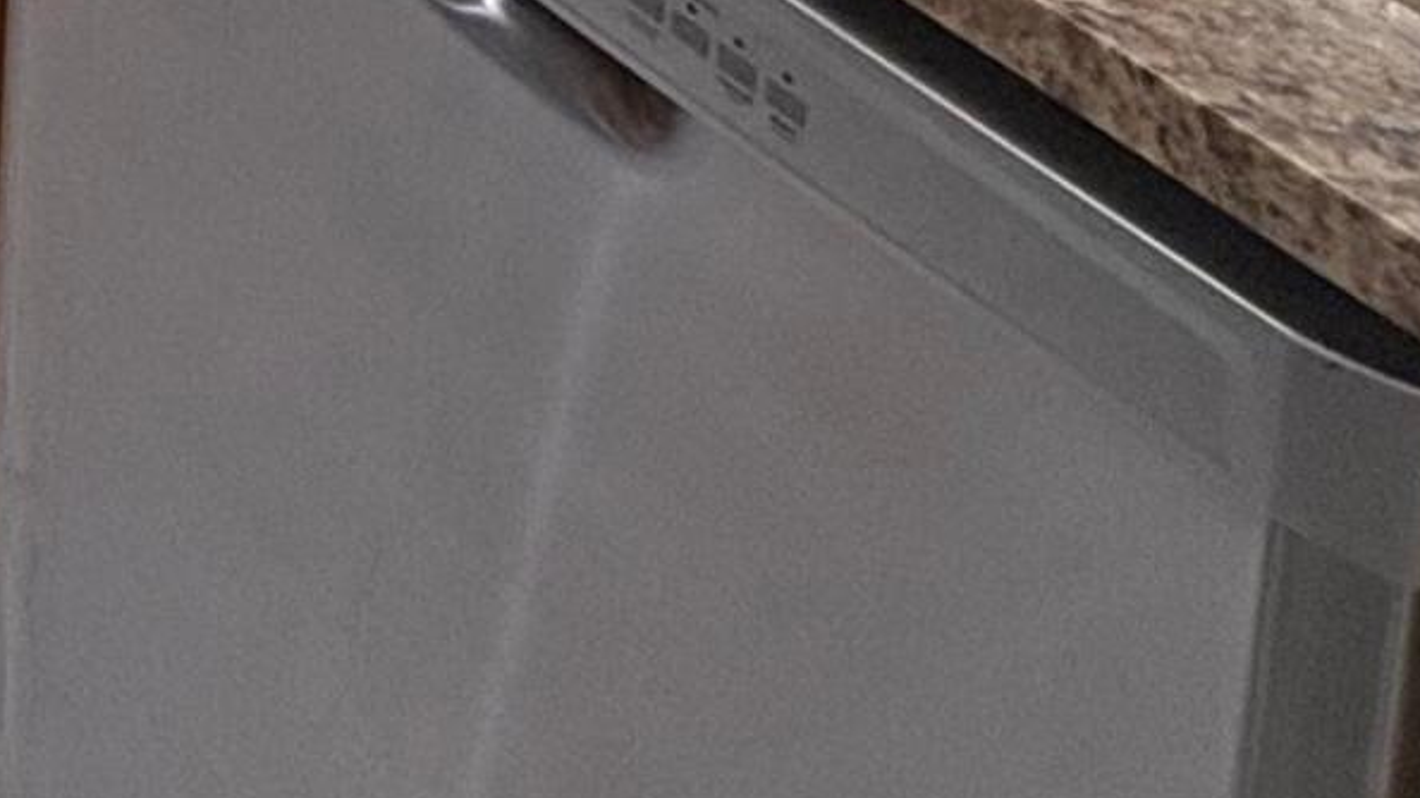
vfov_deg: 11.1
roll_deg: -0.7
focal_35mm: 74
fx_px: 2786
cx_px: -853
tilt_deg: -7.2
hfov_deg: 22.2
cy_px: -1539
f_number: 2.2
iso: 200
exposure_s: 1/60
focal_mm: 2.22
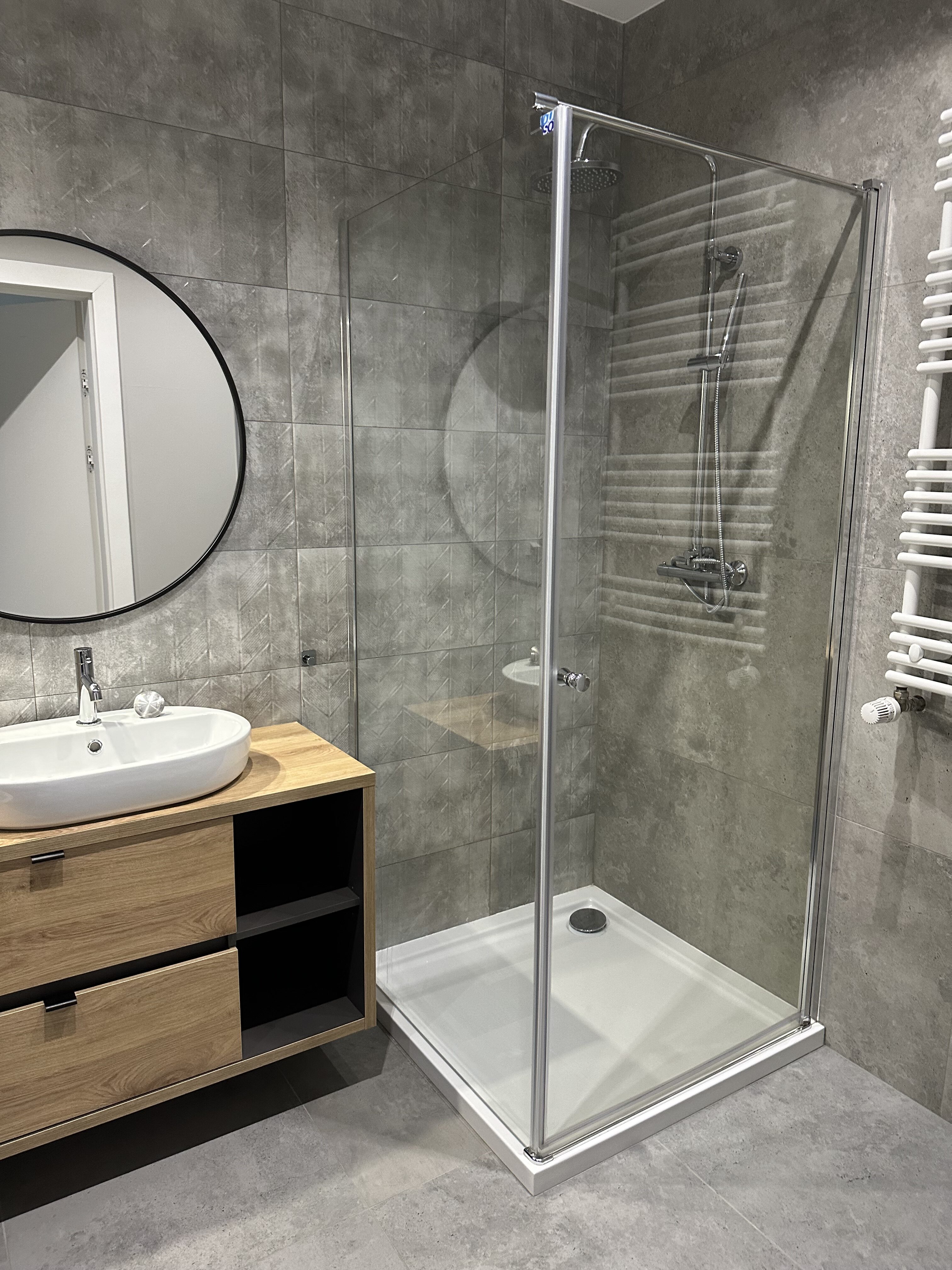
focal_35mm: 24
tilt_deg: -12.0
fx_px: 880
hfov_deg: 56.8
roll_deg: -0.9
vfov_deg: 71.6
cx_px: 476
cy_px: 635
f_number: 1.78
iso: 400
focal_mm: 6.86
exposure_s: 1/50
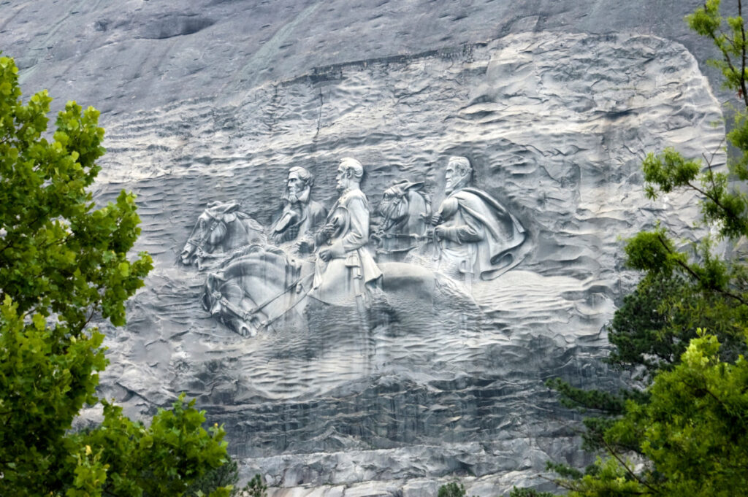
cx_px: 374
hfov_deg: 14.4
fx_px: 2958
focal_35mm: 142
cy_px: 248
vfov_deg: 9.6
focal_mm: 95
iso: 200
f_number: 10
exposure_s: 1/125
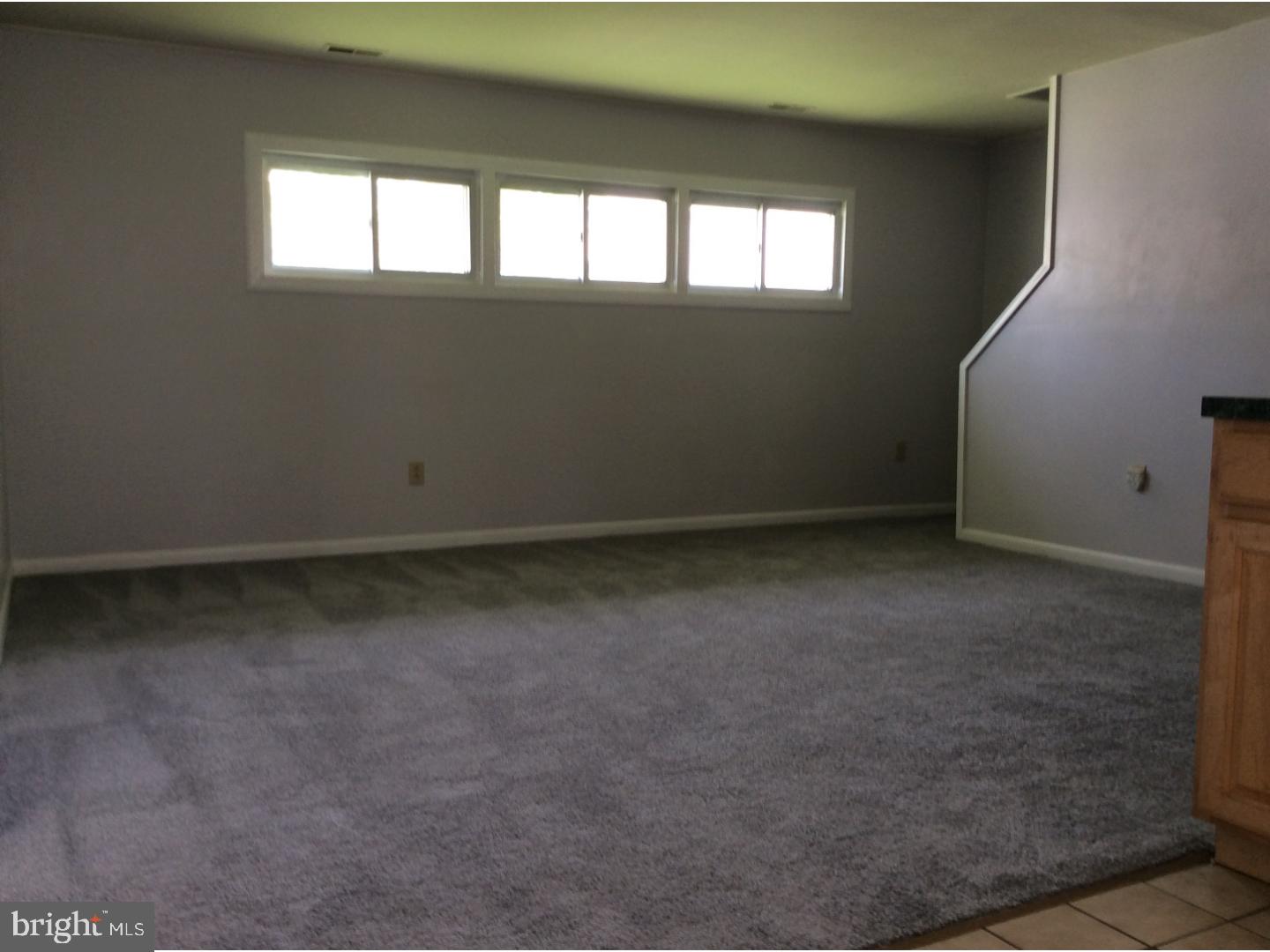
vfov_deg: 44.2
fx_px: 1174
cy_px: 476
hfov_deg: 56.8
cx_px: 635
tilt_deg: -6.0
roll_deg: -0.9
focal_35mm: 32
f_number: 2.4
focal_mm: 3.3
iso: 40
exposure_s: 1/24
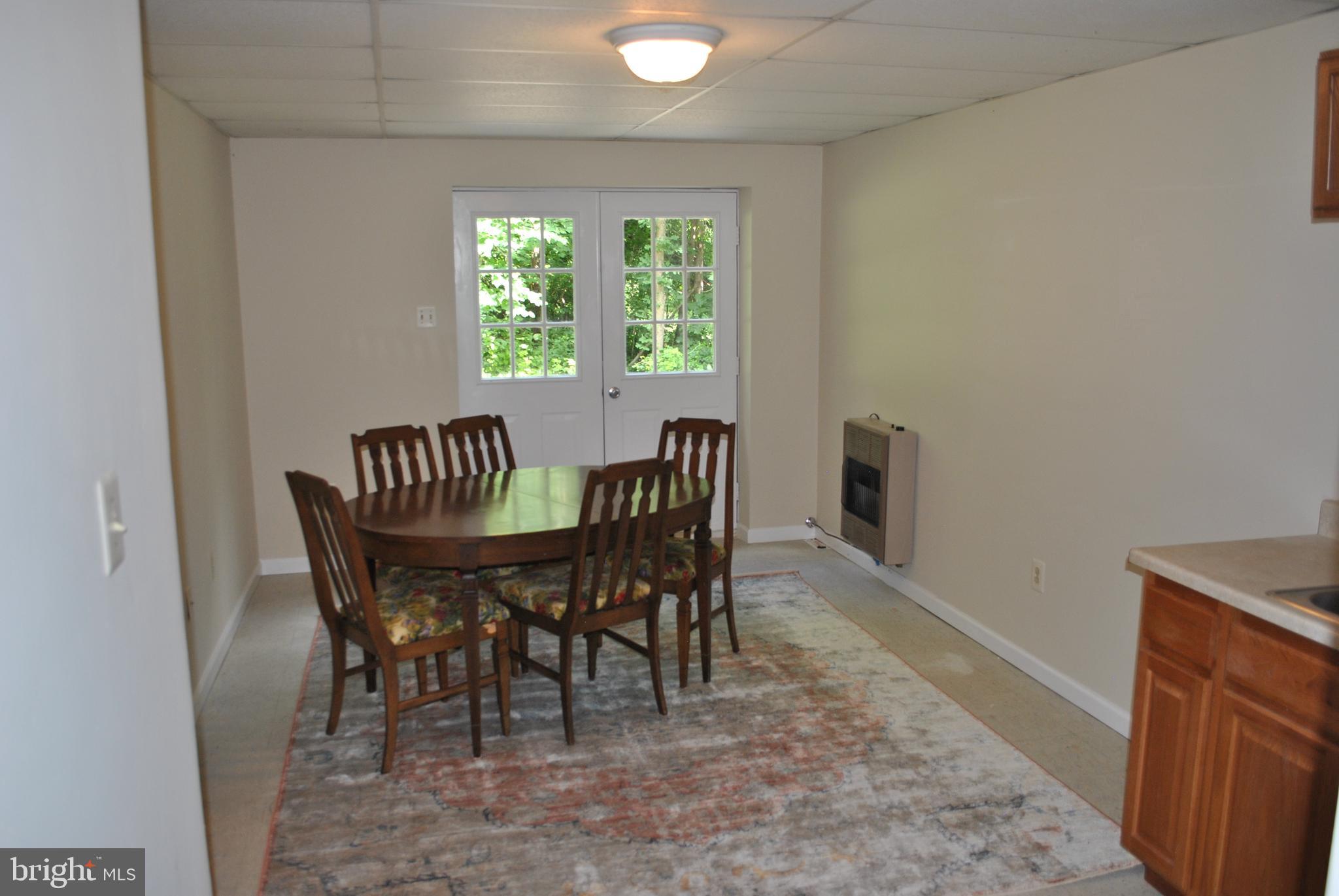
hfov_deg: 61.9
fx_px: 1117
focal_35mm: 30
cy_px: 448
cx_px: 670
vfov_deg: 43.7
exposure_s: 1/60
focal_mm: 20
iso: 200
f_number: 3.8
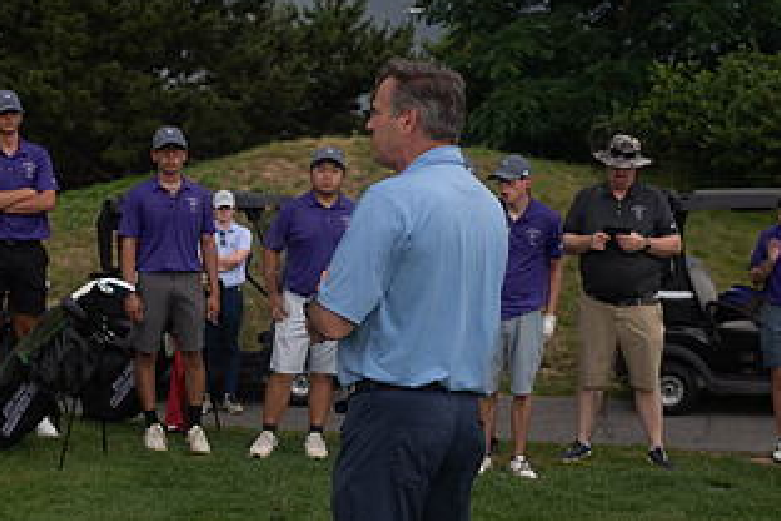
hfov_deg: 30.8
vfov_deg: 20.9
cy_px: 274
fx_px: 1410
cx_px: 275
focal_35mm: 65
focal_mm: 35
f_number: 4.5
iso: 400
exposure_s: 1/1250
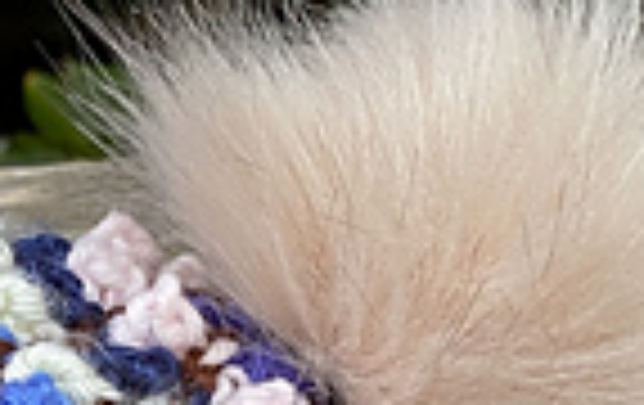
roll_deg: -2.5
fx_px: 2163
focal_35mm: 123
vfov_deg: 9.6
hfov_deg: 16.7
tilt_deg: -23.7
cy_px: 922
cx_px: 54
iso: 125
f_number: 1.8
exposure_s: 1/86
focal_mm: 4.25
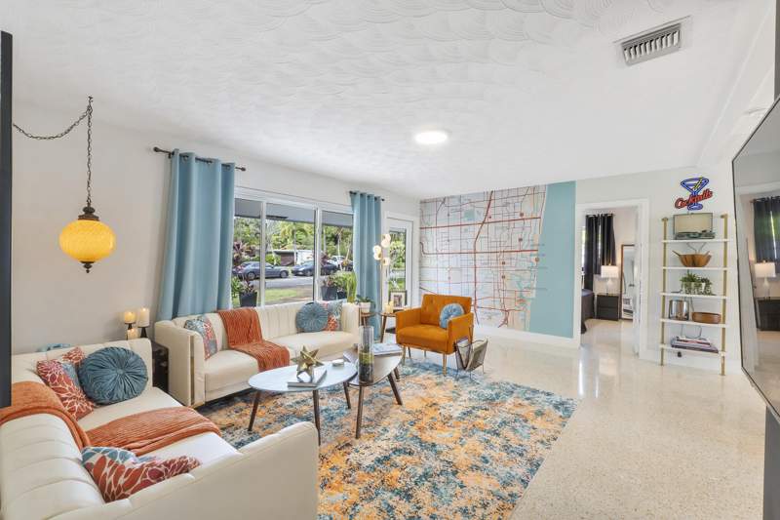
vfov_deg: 77.3
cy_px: 260
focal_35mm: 15
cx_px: 390
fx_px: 325
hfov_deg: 100.4
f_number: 11
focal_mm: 10
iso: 160
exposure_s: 1/4
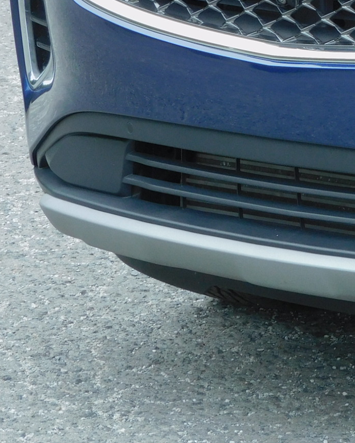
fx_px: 4202
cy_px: 46
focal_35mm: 320
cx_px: 535
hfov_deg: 4.8
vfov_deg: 6.0
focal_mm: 22.4
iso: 125
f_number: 5
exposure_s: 1/100
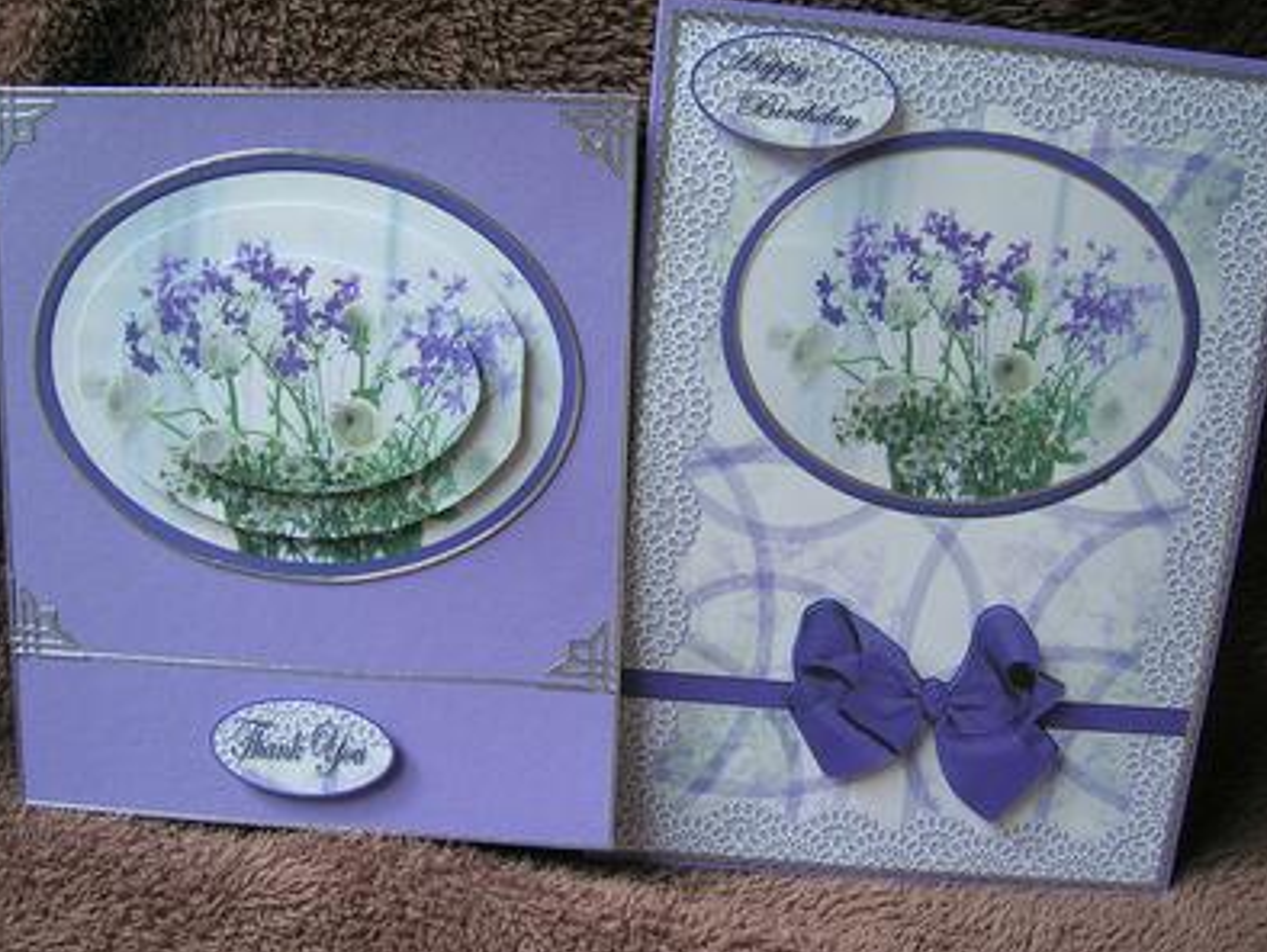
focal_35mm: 40
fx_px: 1465
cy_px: 415
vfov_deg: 35.9
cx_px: 630
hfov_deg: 46.8
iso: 50
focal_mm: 5.4
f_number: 2.8
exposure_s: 1/112
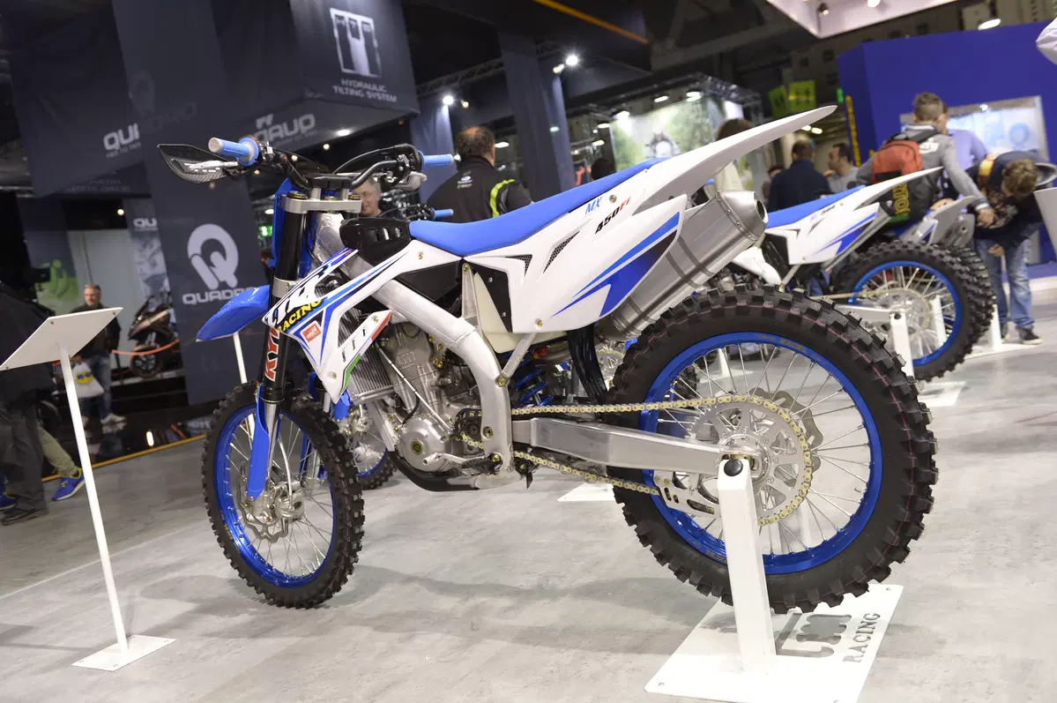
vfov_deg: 42.2
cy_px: 352
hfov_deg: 60.3
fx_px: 909
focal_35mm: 31
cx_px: 528
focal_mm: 31
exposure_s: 1/200
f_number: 4
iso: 1250
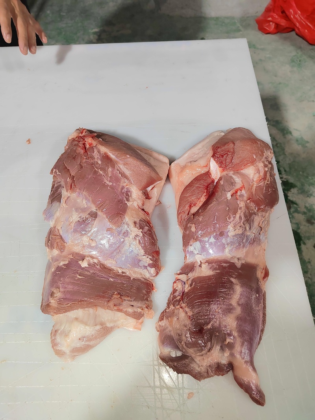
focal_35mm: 23
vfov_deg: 73.9
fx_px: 279
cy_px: 210
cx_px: 158
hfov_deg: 58.9
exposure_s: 1/100
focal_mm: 5.52
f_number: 1.9
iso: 2144
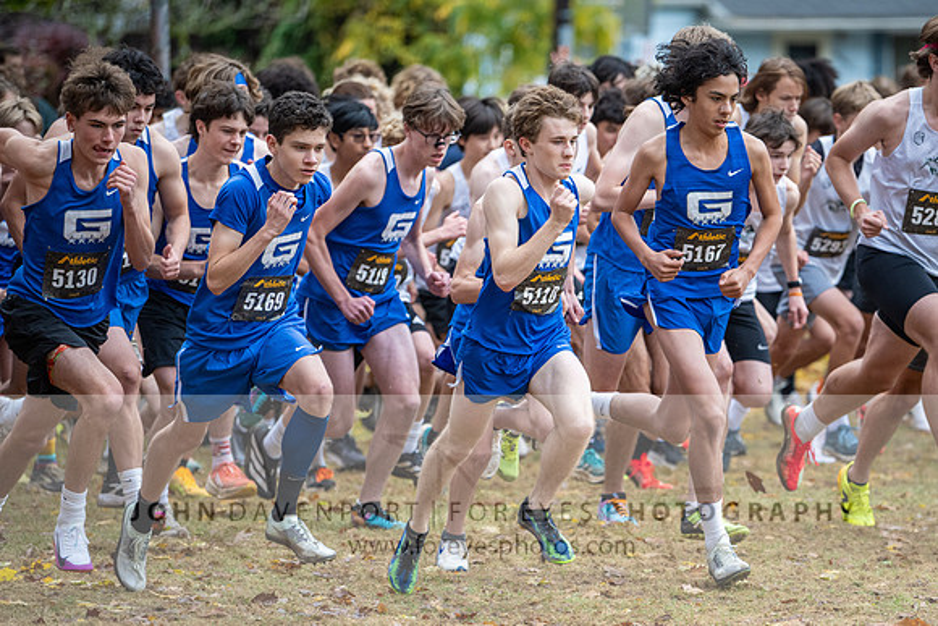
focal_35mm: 250
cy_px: 413
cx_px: 619
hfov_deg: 8.2
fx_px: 6509
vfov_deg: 5.5
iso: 640
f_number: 2.8
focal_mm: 185
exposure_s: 1/1000
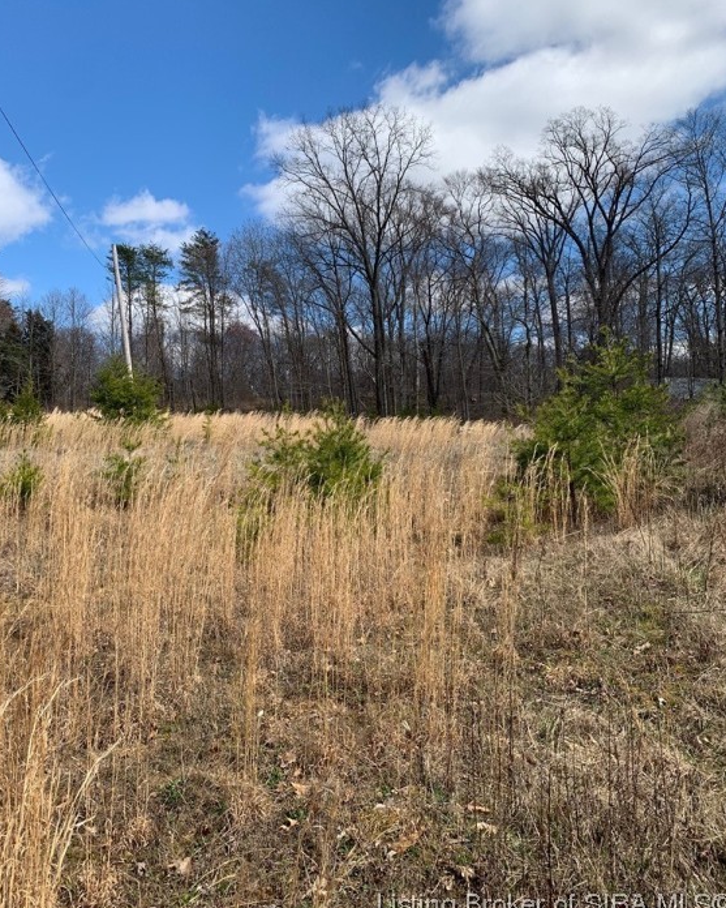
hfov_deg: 51.5
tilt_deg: +6.6
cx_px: 362
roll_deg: +2.0
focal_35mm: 28
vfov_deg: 62.1
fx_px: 752
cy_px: 425
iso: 25
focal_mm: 4.25
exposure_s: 1/1953
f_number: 1.8
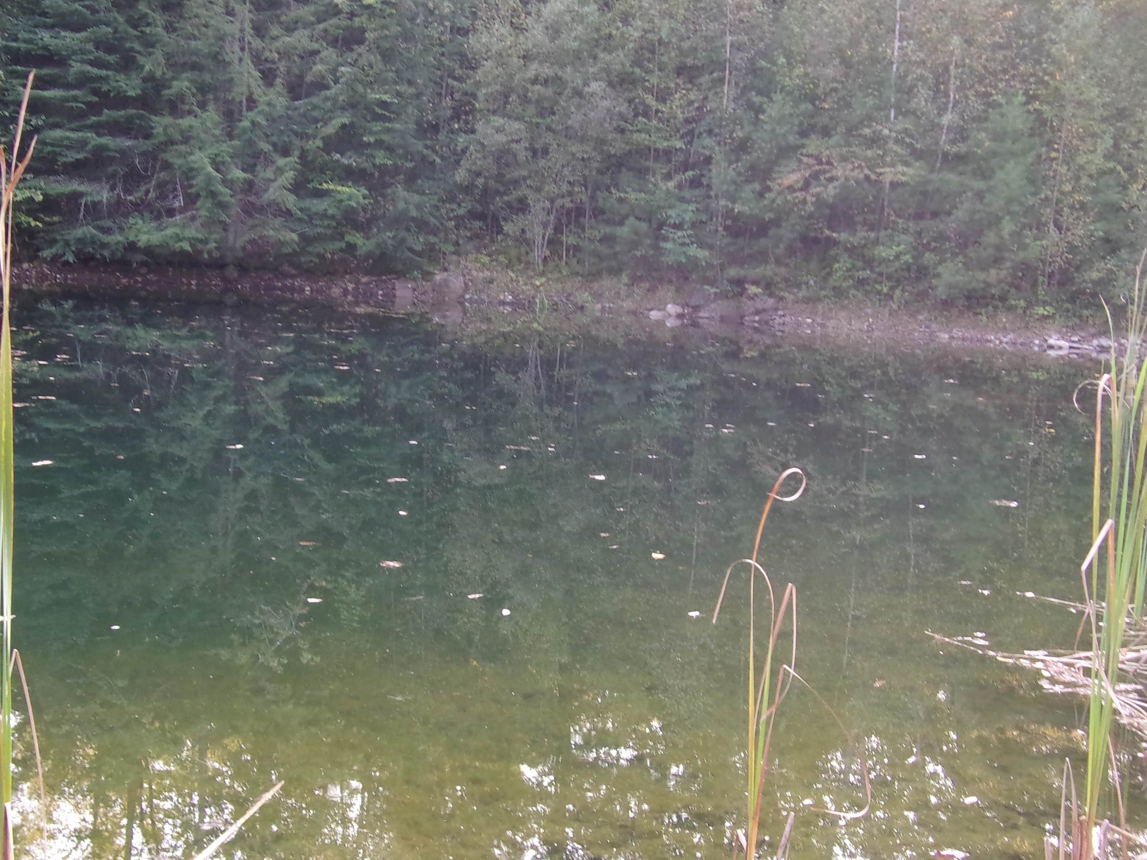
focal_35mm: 51
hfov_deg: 37.5
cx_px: 554
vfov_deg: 28.6
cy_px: 432
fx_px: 1690
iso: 116
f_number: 3.7
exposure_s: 1/34
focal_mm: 7.6
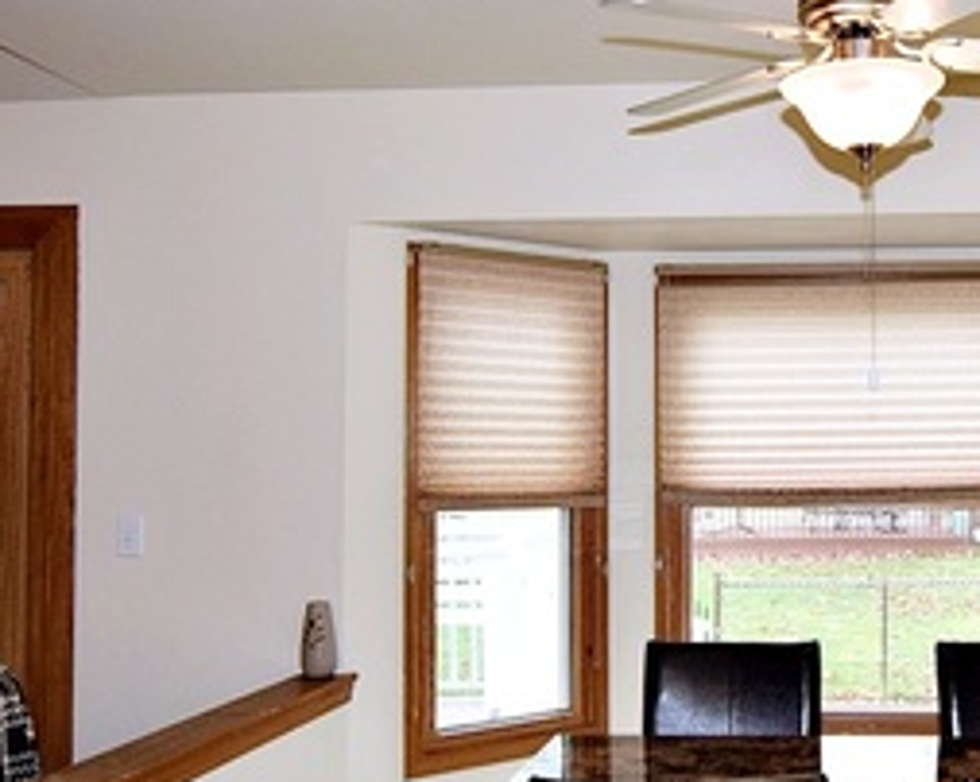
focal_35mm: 39
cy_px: 428
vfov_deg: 38.0
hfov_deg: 44.3
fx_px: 1136
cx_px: 794
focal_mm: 11
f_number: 5
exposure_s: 1/100
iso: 800
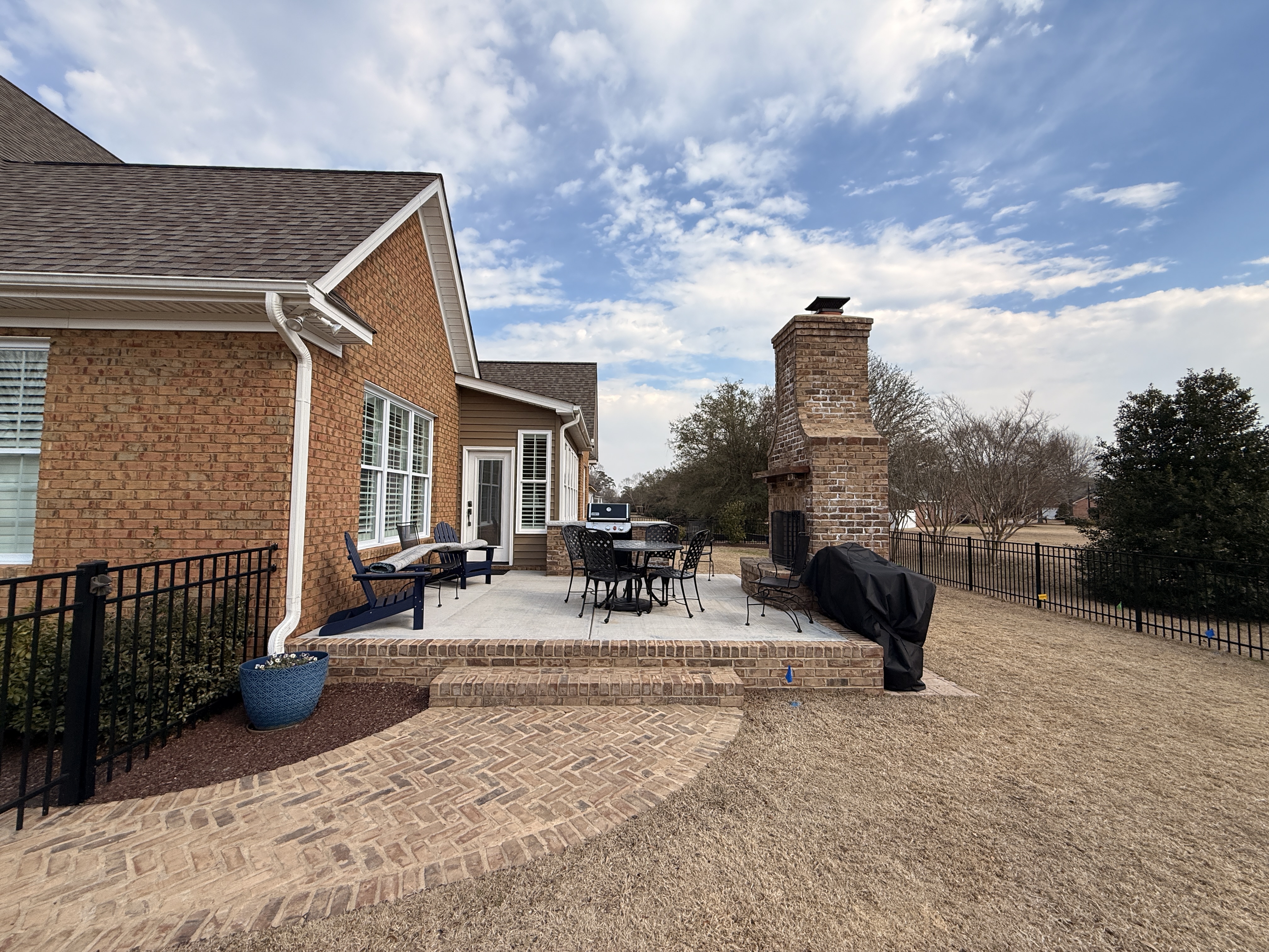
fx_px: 513
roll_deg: -0.7
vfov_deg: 85.7
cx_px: 634
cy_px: 476
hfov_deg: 102.1
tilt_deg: +2.9
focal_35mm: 14
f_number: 2.2
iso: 50
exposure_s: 1/1961
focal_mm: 2.22
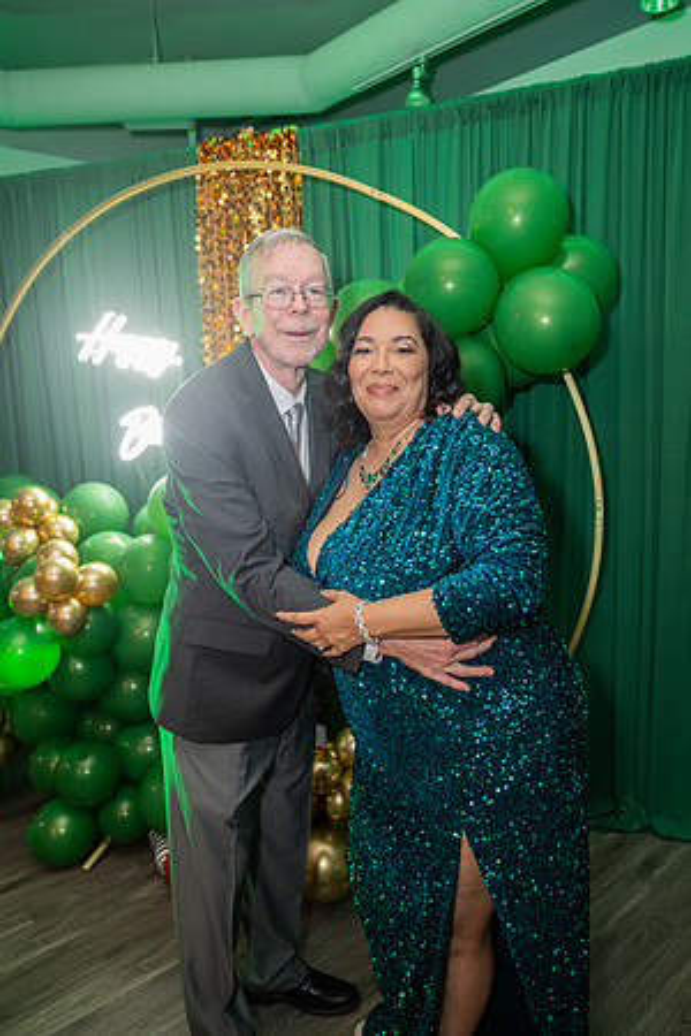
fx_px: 777
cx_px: 346
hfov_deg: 47.9
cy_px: 518
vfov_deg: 67.4
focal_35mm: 27
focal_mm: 27
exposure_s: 1/125
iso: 2500
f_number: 2.8
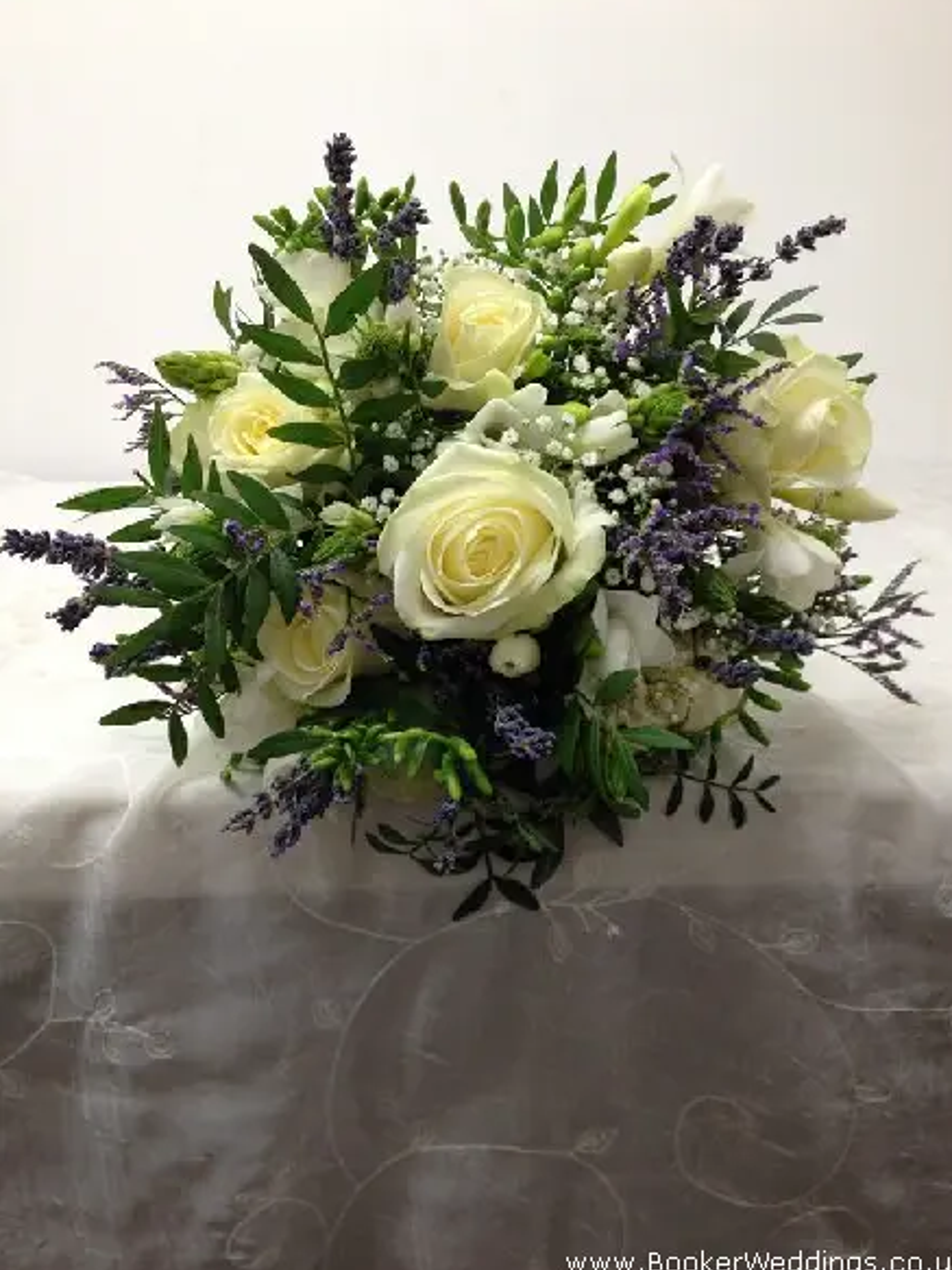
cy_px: 630
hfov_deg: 39.6
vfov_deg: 51.4
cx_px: 488
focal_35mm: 36
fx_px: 1321
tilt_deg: -14.1
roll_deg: -0.3
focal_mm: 4.28
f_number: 2.4
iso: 64
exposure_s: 1/20
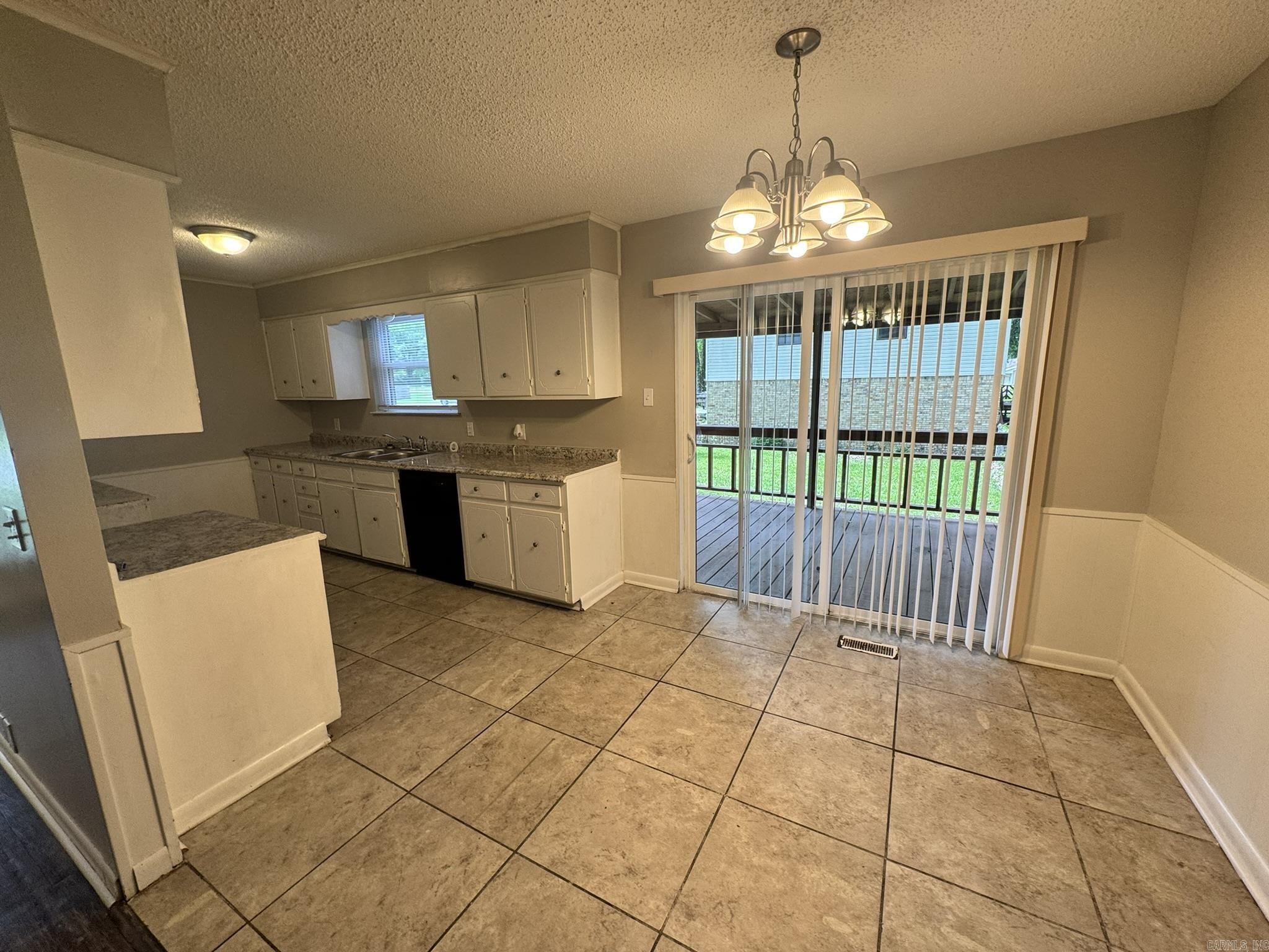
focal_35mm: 14
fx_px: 513
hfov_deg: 102.1
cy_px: 476
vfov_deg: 85.7
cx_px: 634
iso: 80
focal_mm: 2.22
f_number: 2.2
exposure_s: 1/120
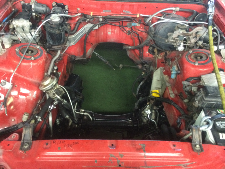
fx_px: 188
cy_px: 84
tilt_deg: -45.7
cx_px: 112
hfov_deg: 61.7
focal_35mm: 29
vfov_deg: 48.2
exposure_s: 1/15
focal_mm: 4.15
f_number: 2.2
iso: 400
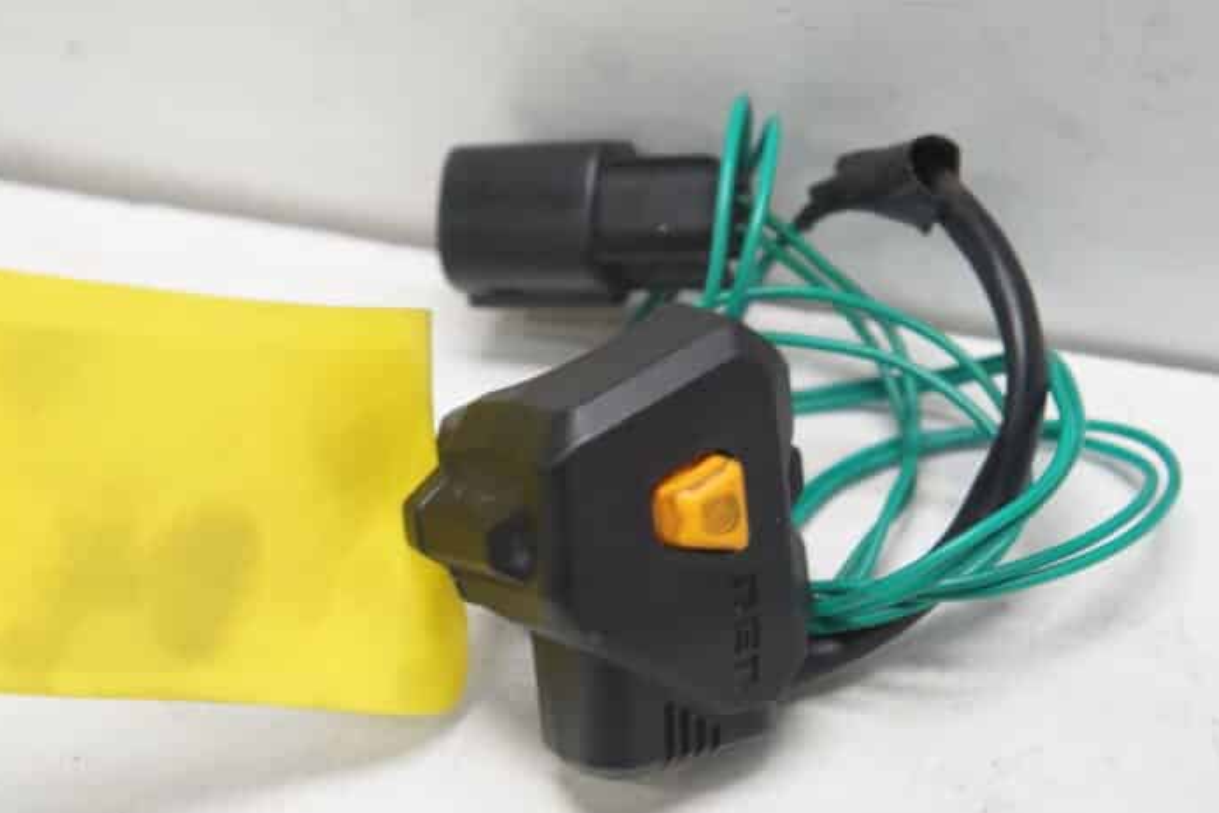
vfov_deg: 15.1
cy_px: 486
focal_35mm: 91
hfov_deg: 22.4
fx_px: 3073
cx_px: 439
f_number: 4.5
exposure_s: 1/80
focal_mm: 41
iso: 400
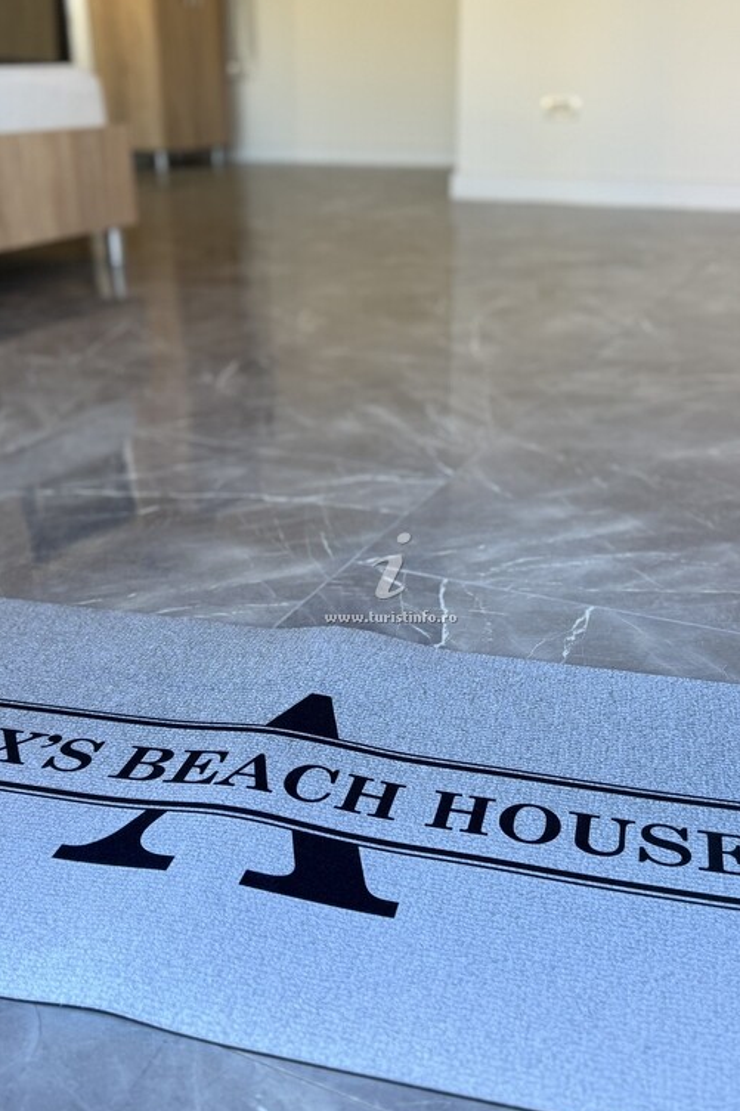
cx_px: 374
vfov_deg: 55.8
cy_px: 558
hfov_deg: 38.9
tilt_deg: -24.3
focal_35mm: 34
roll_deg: +0.4
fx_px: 1049
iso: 100
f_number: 1.78
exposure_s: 1/121
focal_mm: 6.76
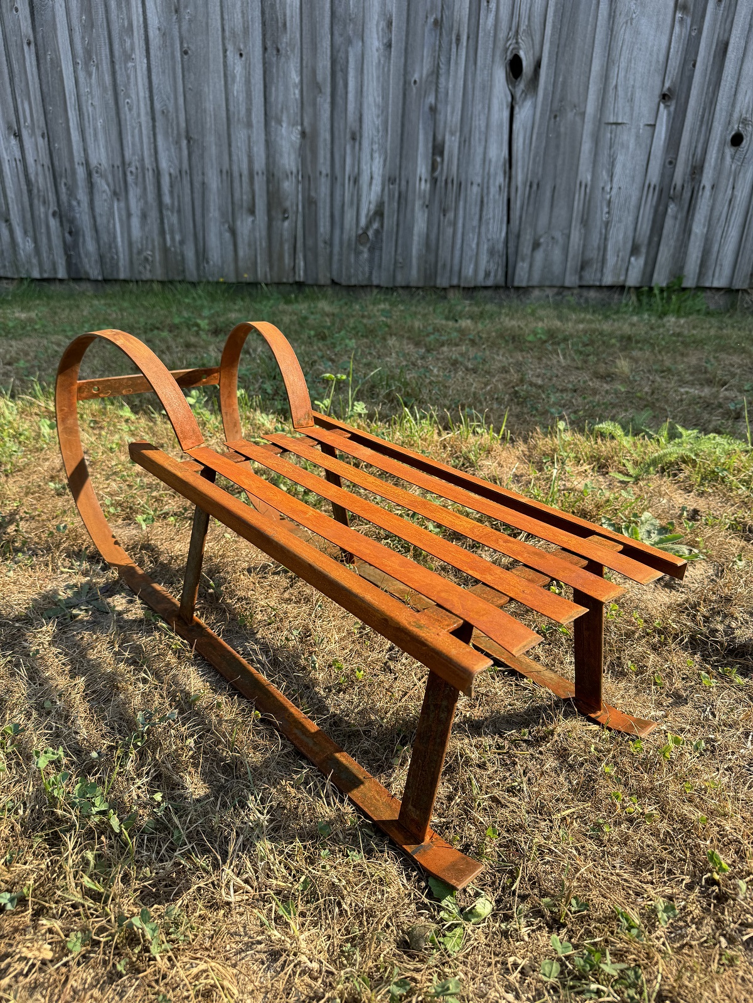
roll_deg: -1.5
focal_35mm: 24
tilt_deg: -24.7
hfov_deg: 56.8
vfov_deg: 71.6
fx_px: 696
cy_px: 502
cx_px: 376
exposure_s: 1/1339
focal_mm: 6.76
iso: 80
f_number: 1.78
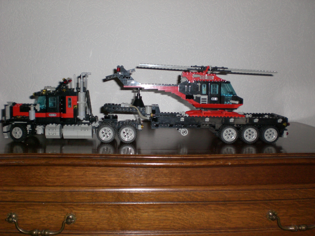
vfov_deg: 37.7
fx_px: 346
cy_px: 118
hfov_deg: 49.0
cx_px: 158
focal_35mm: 38
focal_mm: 6.3
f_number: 3.1
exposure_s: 1/60
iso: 200
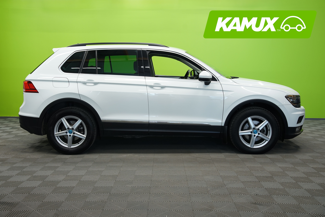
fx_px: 343
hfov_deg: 50.7
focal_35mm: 38
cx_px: 162
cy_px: 108
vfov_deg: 35.1
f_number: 5.6
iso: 500
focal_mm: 38
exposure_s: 1/20
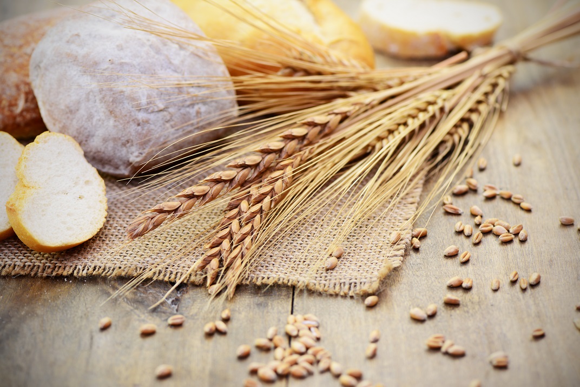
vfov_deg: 13.0
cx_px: 290
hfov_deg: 19.5
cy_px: 194
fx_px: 1692
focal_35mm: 105
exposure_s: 1/50
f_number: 6.3
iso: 100
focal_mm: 105
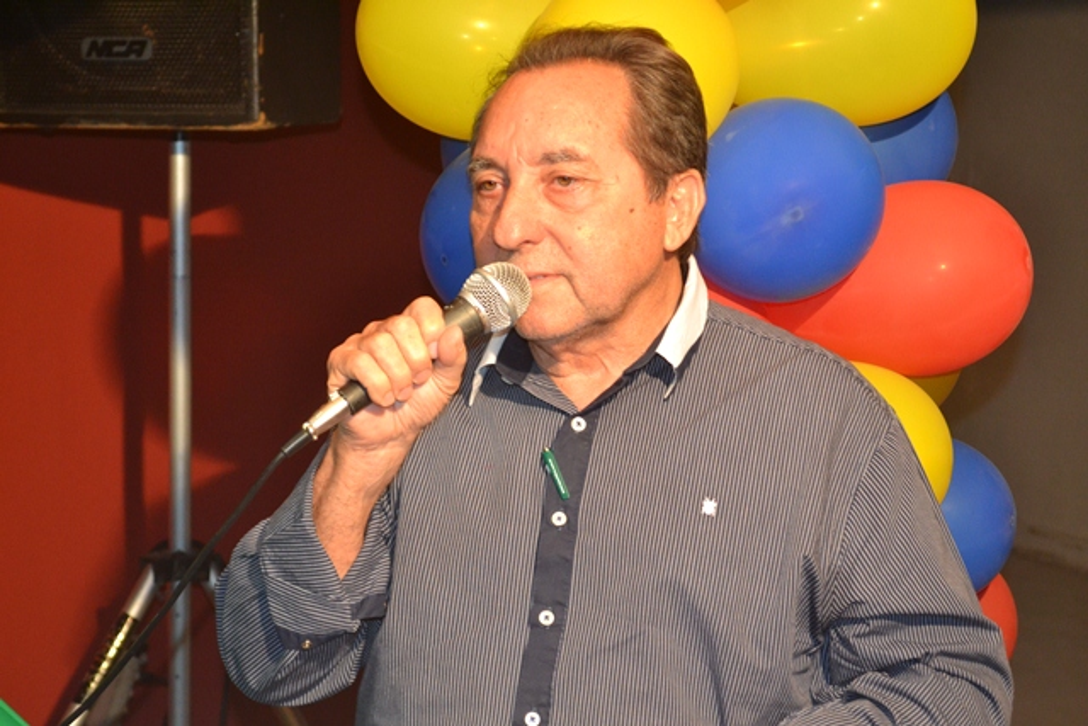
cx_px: 544
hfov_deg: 24.6
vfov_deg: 16.6
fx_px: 2494
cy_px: 363
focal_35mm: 82
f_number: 5.6
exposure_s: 1/60
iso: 1800
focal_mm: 55
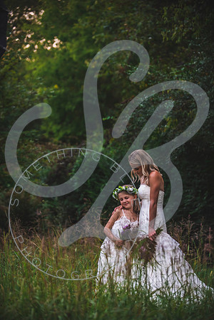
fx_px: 909
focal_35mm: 102
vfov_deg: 20.0
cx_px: 107
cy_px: 160
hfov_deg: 13.4
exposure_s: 1/400
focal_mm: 102
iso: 500
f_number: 2.8
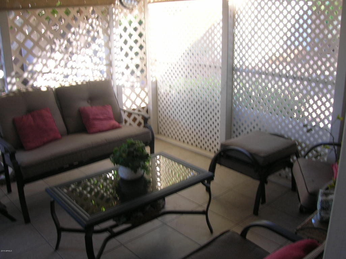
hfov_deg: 54.0
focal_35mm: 34
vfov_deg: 41.7
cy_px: 130
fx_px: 340
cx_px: 173
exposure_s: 1/15.1
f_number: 4.9
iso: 50
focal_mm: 5.7
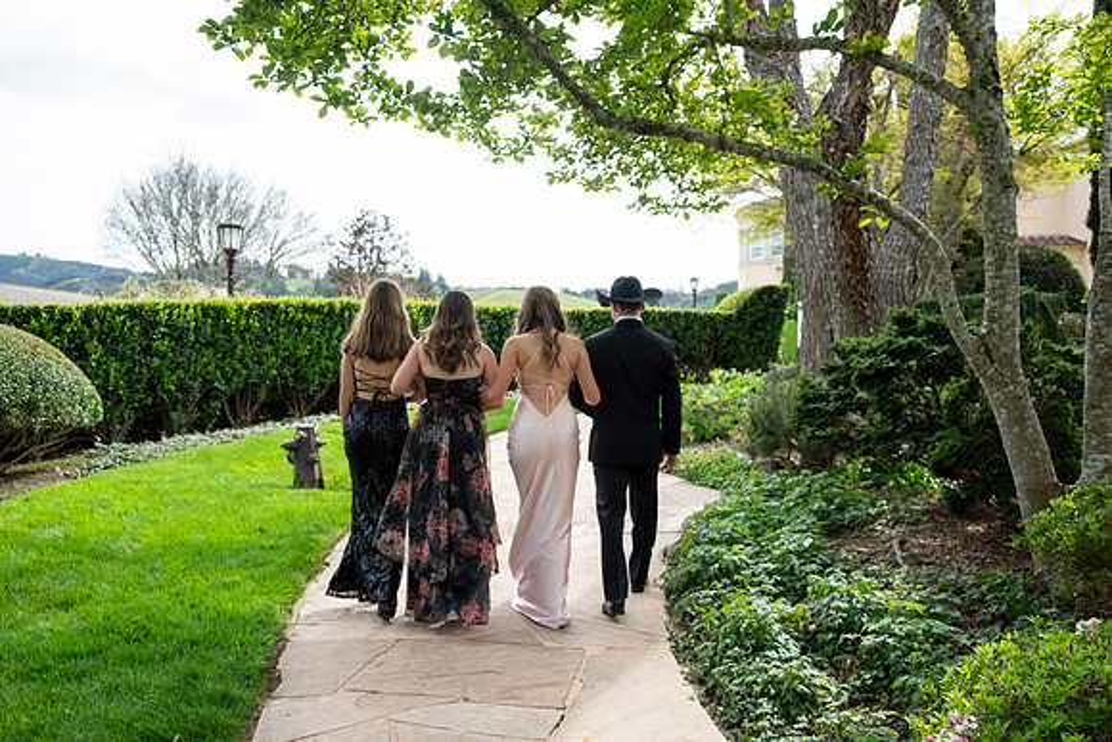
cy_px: 371
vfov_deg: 44.3
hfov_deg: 62.8
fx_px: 911
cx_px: 556
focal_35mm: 30
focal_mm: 29.5
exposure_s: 1/2000
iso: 1250
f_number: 5.6
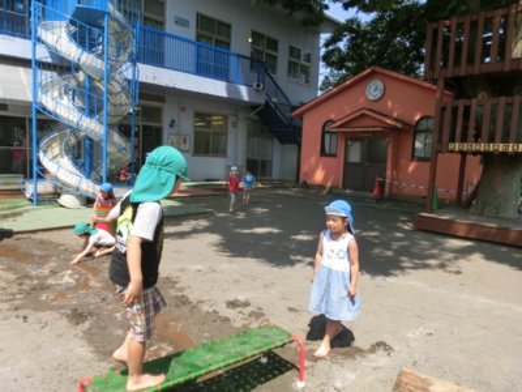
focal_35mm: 24
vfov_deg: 56.8
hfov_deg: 71.6
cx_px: 261
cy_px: 196
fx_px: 362
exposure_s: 1/800
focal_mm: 4.24
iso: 80
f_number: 3
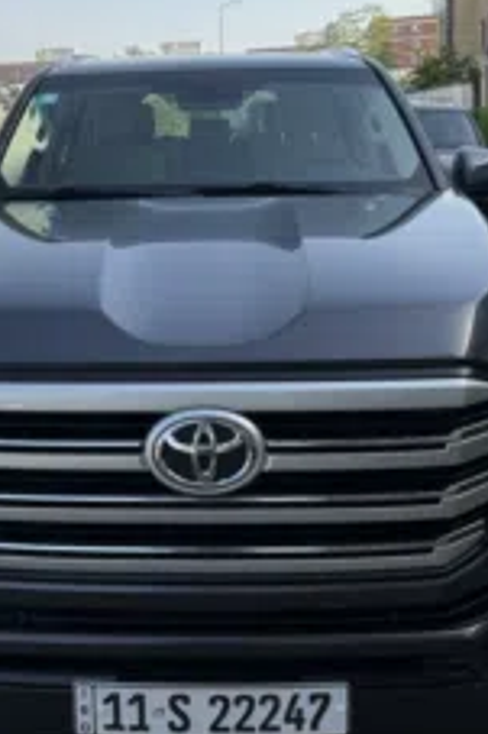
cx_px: 184
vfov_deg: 43.9
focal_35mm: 44
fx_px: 896
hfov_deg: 30.3
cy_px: 249
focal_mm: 6.76
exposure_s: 1/3145
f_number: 1.78
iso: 80
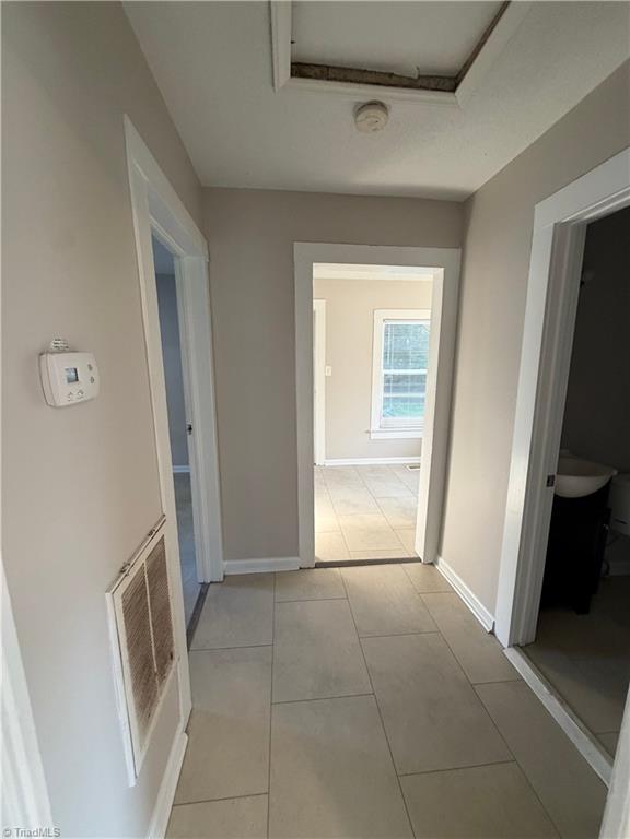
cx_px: 315
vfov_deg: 102.1
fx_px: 340
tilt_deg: -11.3
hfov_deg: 85.7
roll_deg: +0.5
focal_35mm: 14
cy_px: 420
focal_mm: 2.22
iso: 250
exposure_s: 1/60
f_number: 2.2
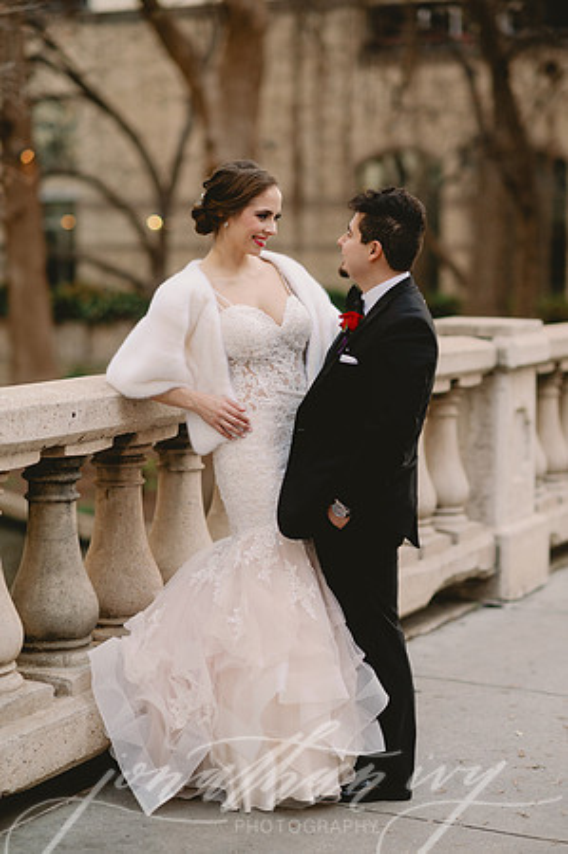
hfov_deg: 16.0
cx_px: 284
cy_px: 427
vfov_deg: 23.9
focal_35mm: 85
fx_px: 2016
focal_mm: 85
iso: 320
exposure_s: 1/500
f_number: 2.2
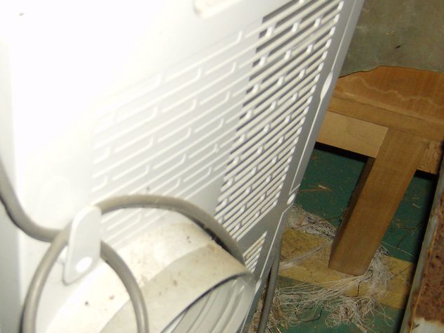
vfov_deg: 25.7
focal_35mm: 57
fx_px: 731
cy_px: 185
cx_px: 159
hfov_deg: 33.6
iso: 200
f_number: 2.8
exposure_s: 1/60
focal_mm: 6
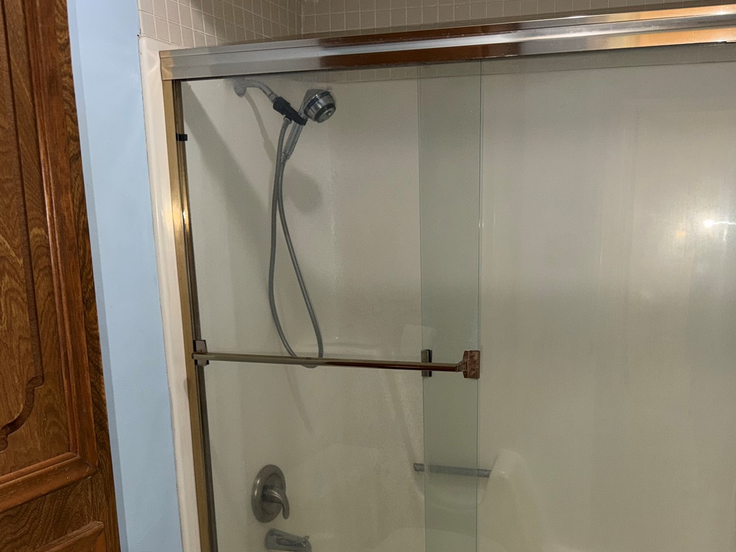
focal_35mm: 37
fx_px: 787
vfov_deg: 37.9
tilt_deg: -13.8
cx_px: 439
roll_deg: +0.3
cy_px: 396
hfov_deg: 49.8
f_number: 1.78
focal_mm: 6.76
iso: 80
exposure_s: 1/27
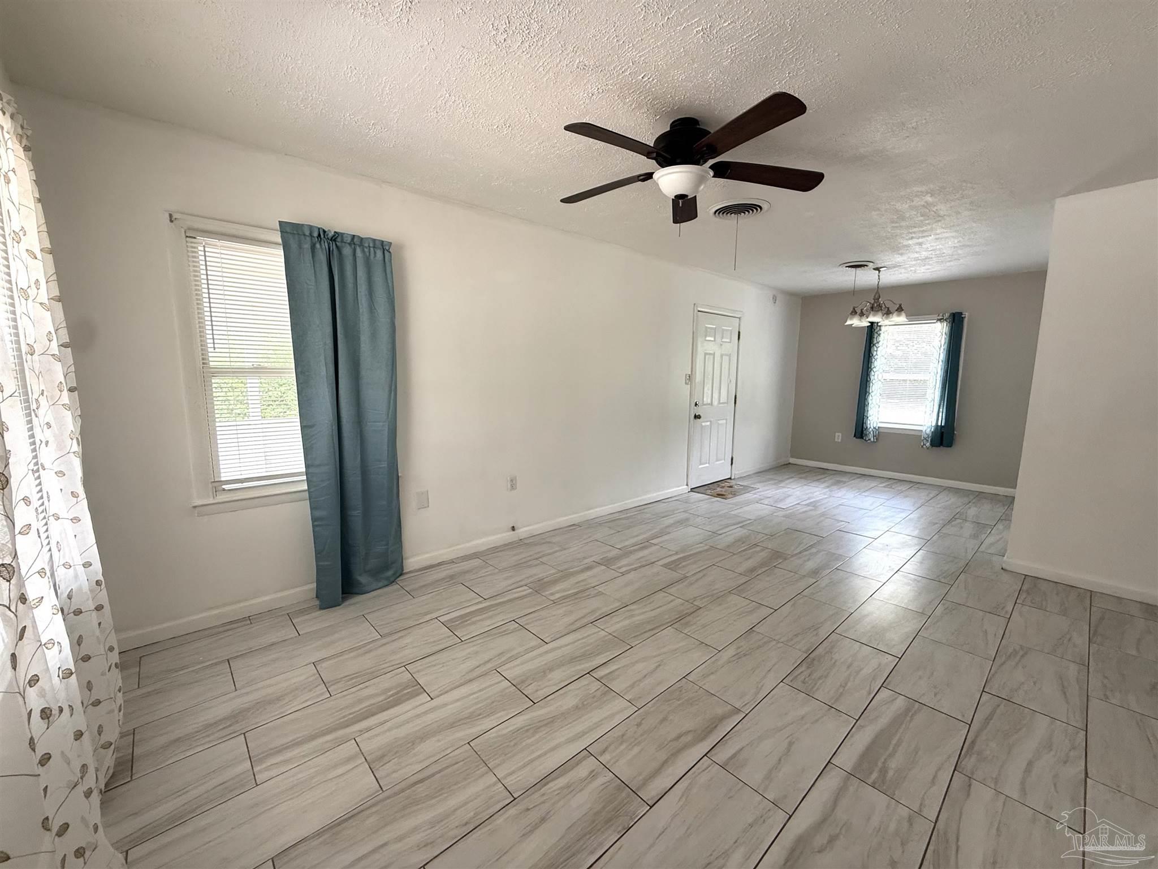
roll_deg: -0.7
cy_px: 434
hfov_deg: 102.1
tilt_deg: -6.9
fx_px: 468
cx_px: 579
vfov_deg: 85.7
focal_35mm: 14
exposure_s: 1/99
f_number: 2.2
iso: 160
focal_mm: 2.22
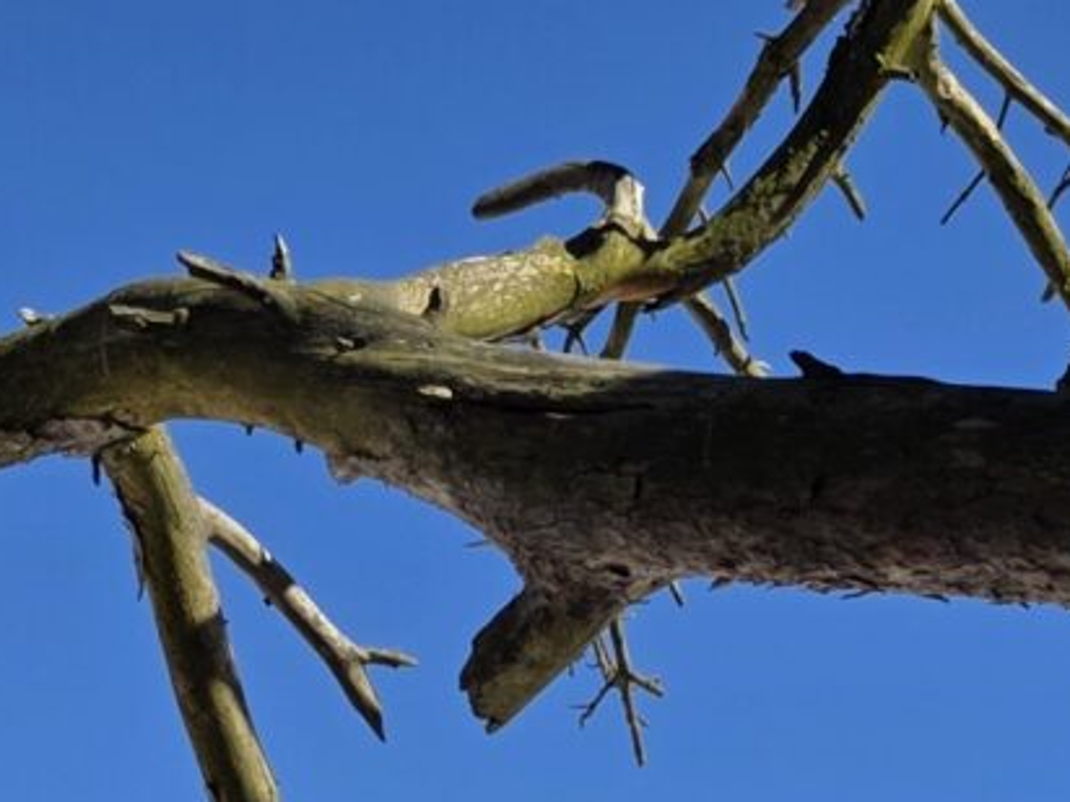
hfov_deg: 12.9
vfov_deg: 8.6
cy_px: 2429
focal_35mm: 143
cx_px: 1730
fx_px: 4420
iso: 80
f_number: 1.7
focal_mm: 6.3
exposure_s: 1/6150
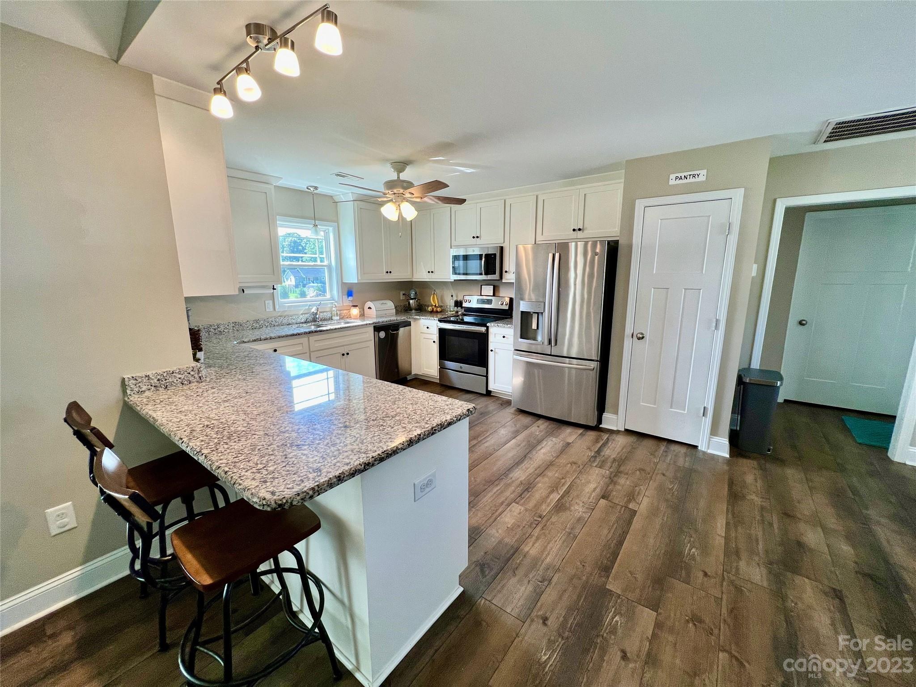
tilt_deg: -11.3
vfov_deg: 89.9
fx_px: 344
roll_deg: +0.1
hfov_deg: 106.2
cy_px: 344
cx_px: 458
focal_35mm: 13
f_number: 1.8
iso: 100
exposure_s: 1/120
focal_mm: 1.57
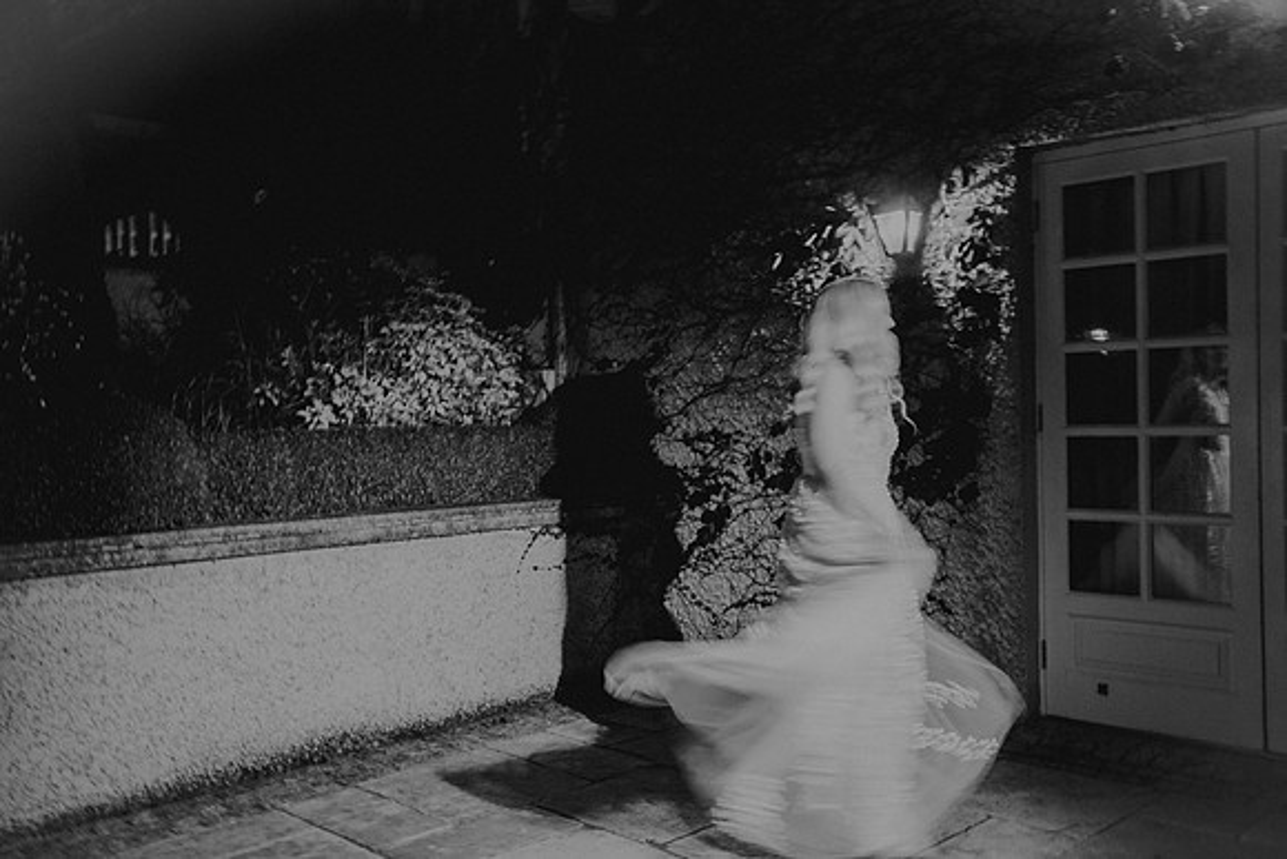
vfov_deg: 37.9
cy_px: 430
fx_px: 1251
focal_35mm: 35
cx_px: 644
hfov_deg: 54.4
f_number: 5
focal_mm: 35
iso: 1250
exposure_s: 1/20
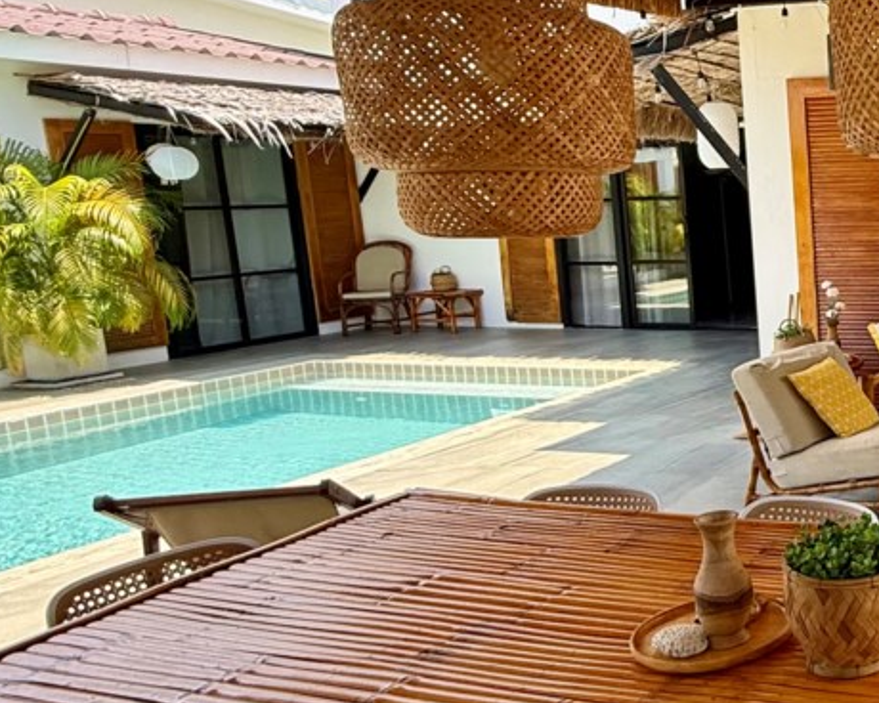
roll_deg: +1.4
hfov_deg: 37.0
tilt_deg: -9.1
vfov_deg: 39.2
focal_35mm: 38
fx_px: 989
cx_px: 1047
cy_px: 346
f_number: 2.2
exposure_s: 1/316
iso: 64
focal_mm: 2.22
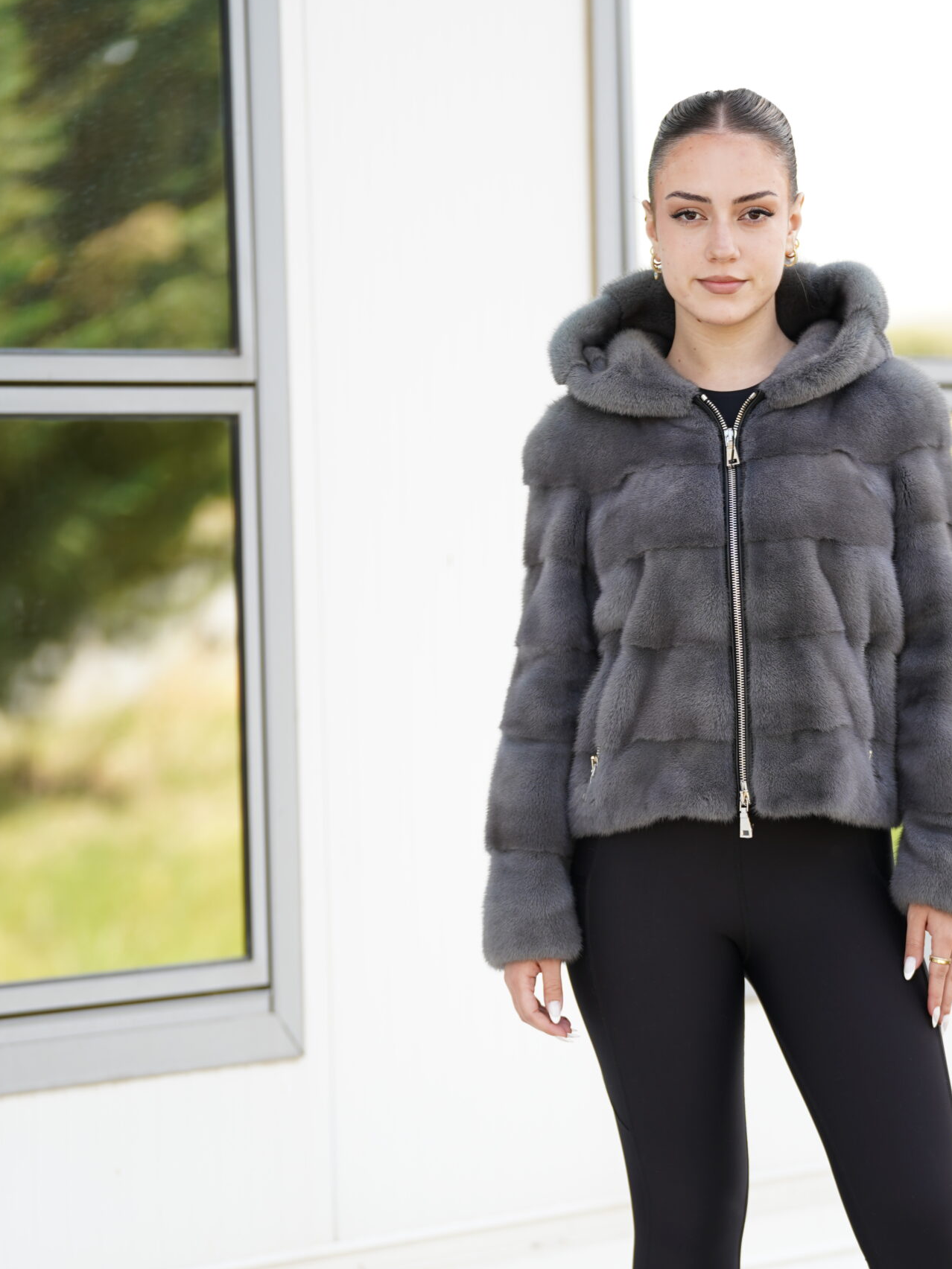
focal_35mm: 195
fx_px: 7150
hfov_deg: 7.6
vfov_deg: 10.1
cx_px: 570
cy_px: 859
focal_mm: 135
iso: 160
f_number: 2.8
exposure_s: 1/250
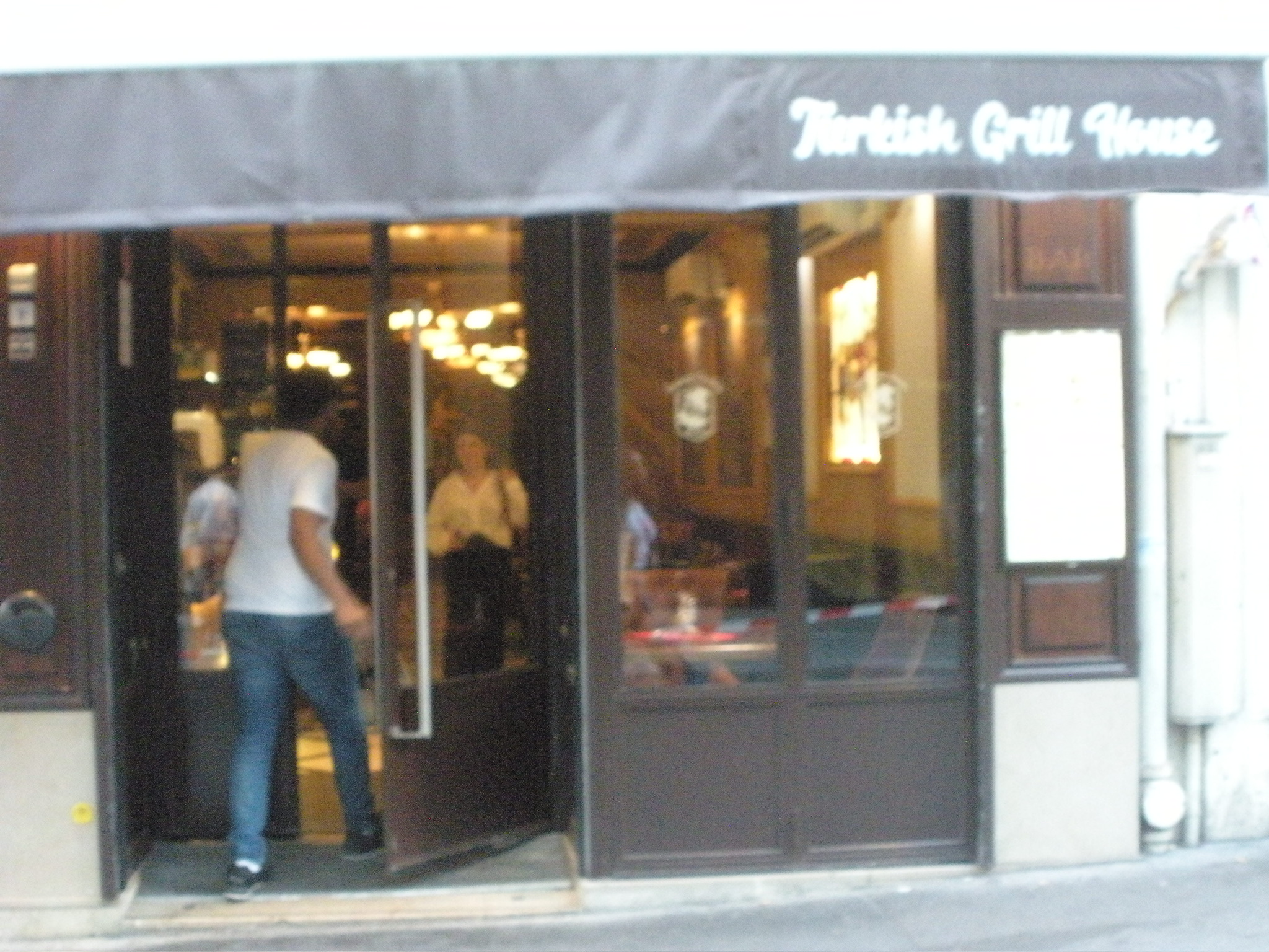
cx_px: 634
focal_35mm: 52
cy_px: 476
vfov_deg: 28.0
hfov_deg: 36.8
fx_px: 1906
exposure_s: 1/56
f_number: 4.4
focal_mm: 9.1
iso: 1600
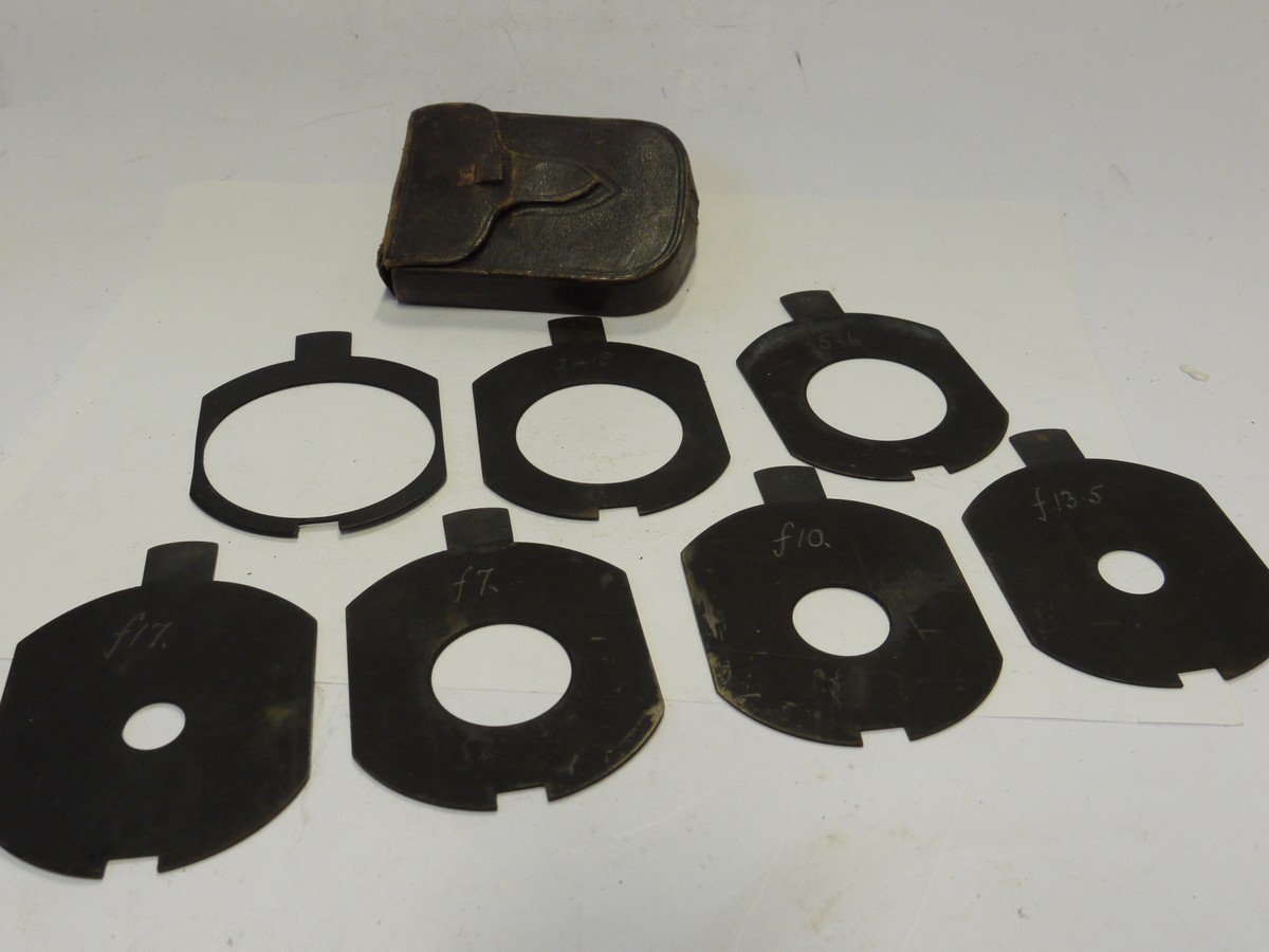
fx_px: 1320
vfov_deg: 39.7
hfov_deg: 51.4
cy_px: 476
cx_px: 634
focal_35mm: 36
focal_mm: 18
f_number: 8
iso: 800
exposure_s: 1/60
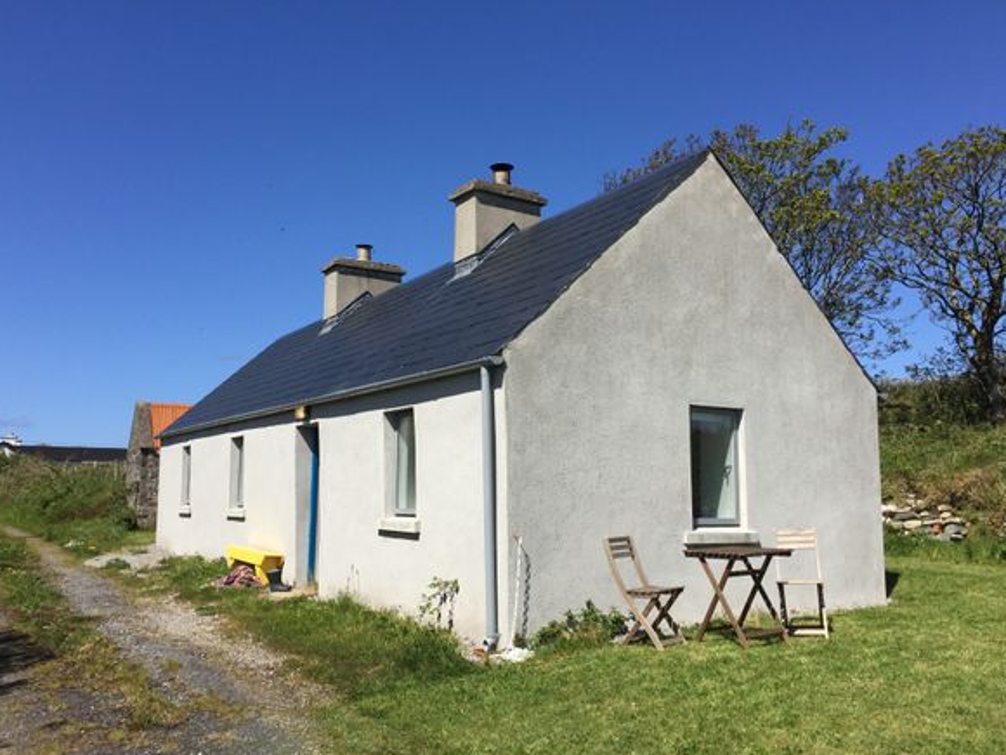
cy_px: 385
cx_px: 505
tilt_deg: +6.4
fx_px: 872
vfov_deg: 46.8
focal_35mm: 30
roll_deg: -1.9
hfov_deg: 60.0
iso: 32
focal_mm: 4.15
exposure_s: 1/3049
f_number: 2.2
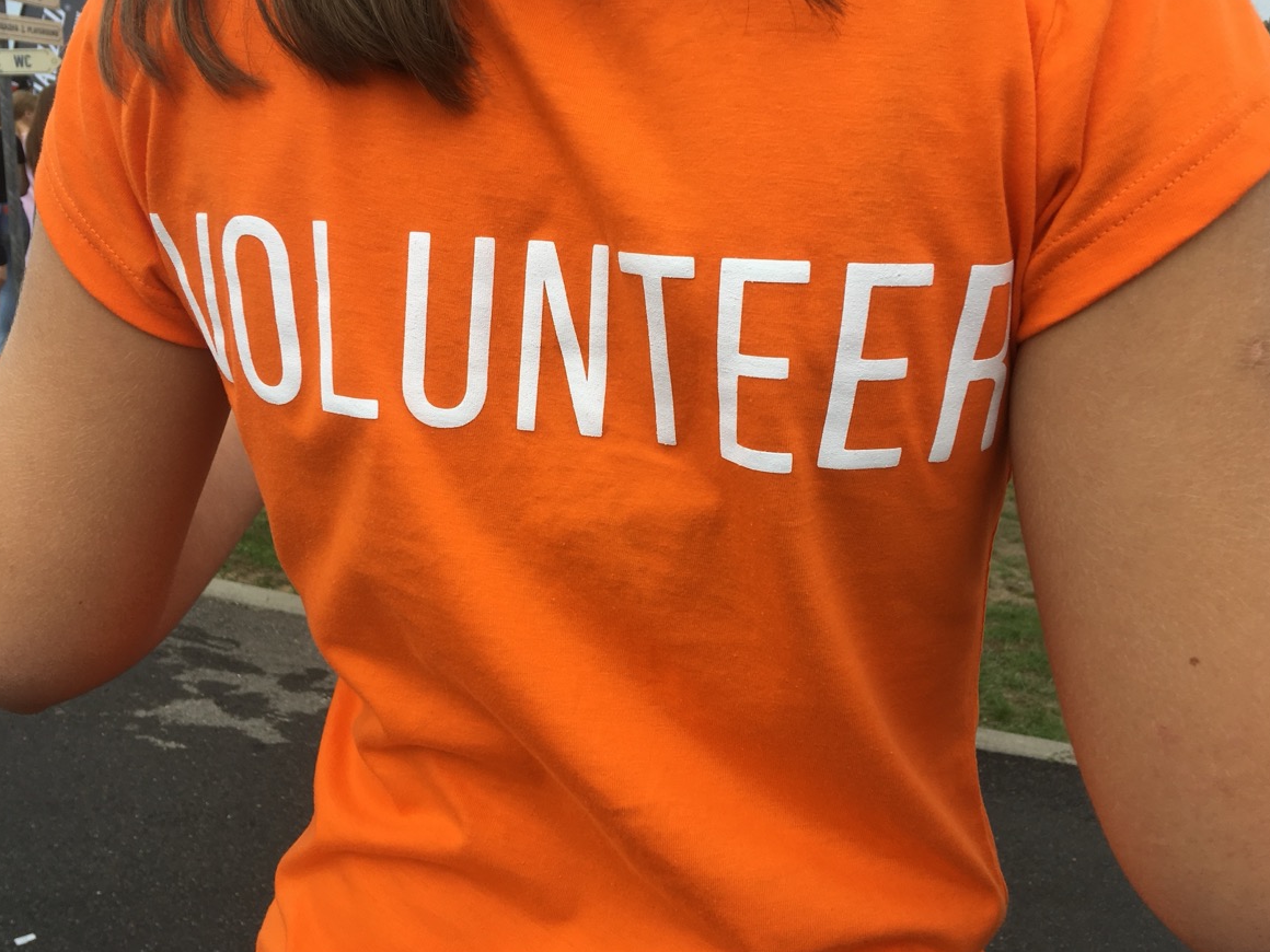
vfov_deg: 44.1
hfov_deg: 56.8
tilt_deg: -12.3
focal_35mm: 32
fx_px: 1174
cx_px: 621
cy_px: 437
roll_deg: -0.6
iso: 25
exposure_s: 1/478
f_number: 2.2
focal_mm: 4.2
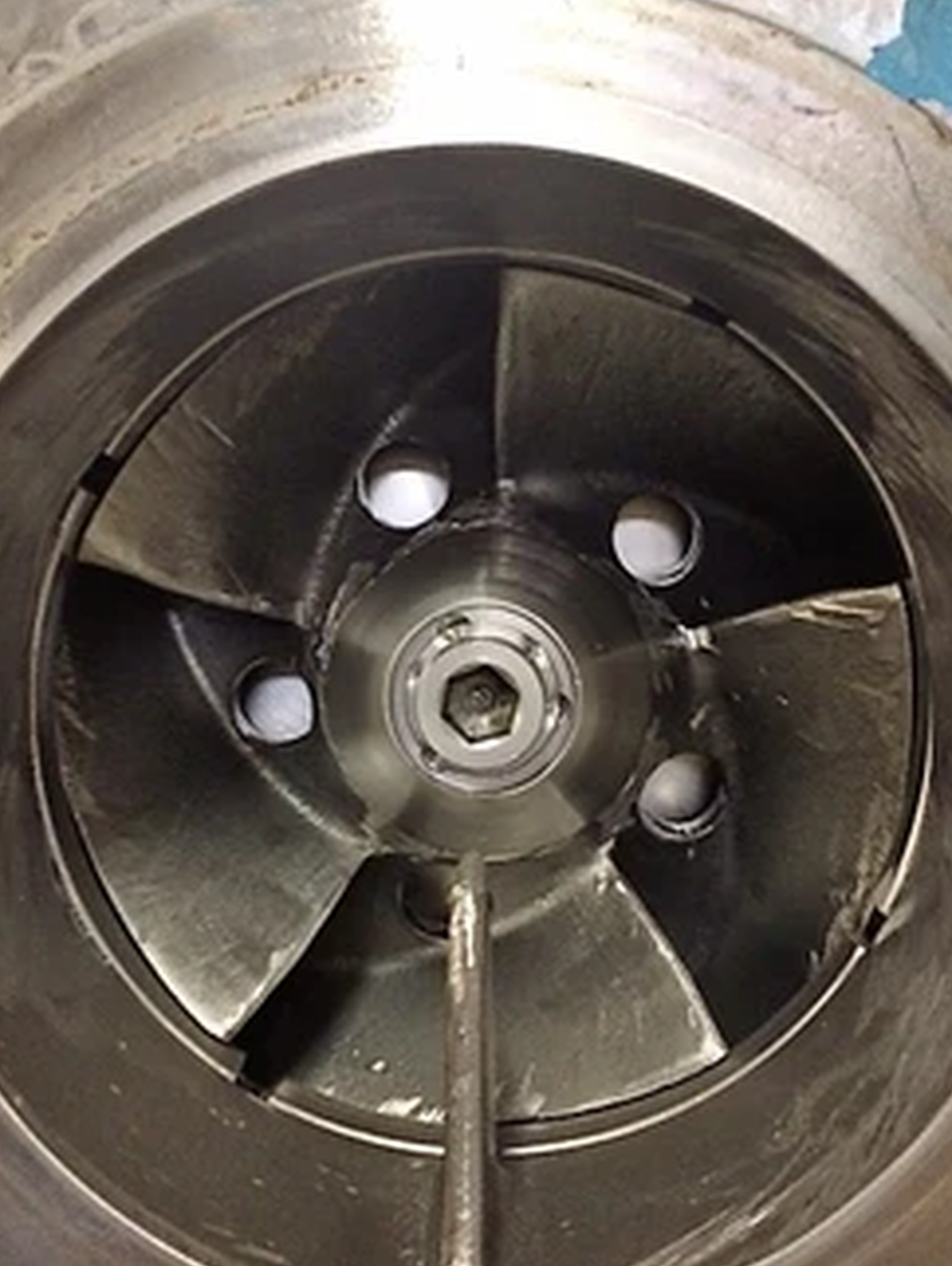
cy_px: 594
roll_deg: +0.3
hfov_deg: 39.7
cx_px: 511
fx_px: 1318
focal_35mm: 36
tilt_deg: +0.5
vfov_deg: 51.3
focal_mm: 4.15
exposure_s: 1/15
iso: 250
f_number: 2.2
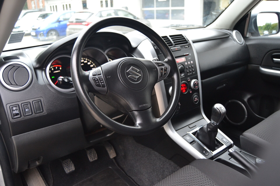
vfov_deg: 43.6
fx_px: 233
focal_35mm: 30
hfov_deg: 61.9
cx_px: 140
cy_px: 93
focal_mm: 20
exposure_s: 1/60
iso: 640
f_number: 3.5
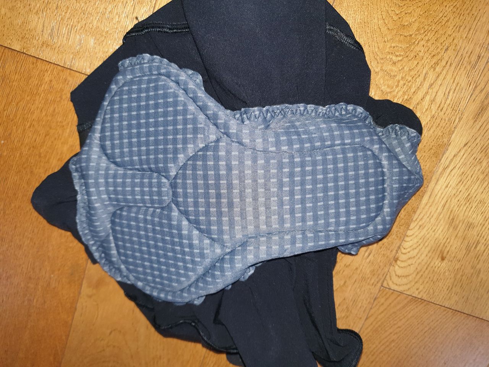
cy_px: 184
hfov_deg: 67.3
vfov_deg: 53.1
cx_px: 244
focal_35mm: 26
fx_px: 367
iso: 64
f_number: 1.5
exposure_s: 1/100
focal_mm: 4.3
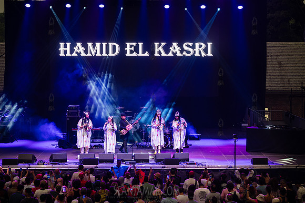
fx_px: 696
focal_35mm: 82
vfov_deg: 16.6
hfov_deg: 24.7
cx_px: 152
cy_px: 102
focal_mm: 82
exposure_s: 1/250
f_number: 3.5
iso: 2000
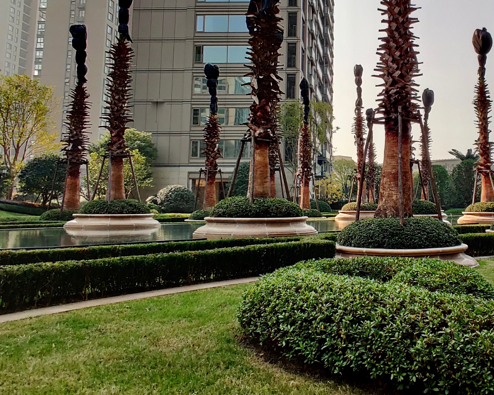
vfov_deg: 55.8
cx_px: 354
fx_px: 365
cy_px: 138
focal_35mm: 25
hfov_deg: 65.0
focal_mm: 2.25
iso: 100
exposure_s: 1/127
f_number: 2.2
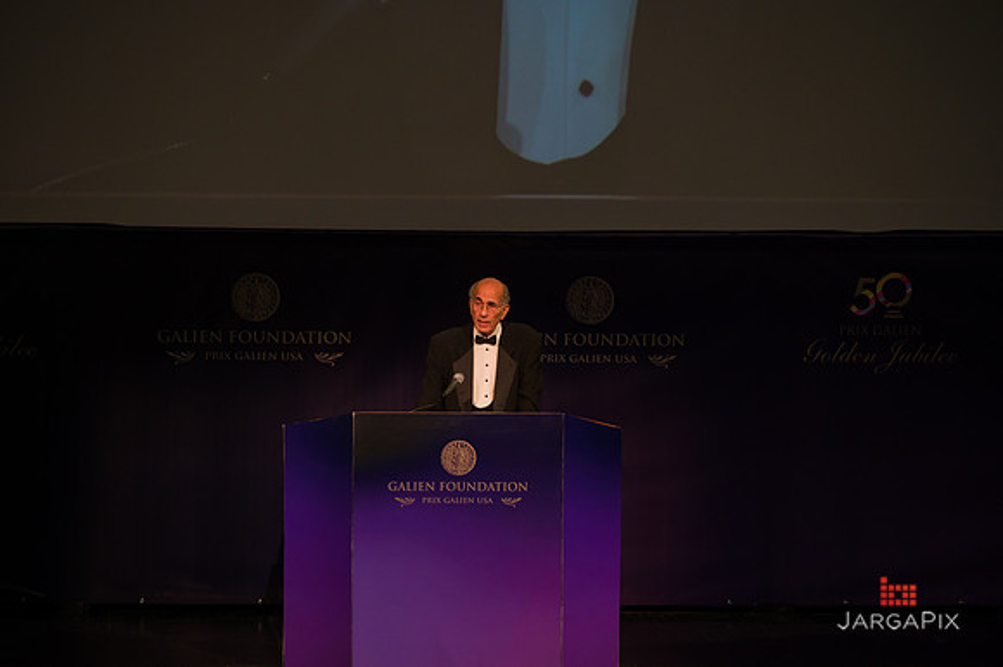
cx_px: 502
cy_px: 334
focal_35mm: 160
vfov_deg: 8.6
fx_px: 4455
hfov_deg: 12.8
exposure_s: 1/200
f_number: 4
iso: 1600
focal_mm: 160
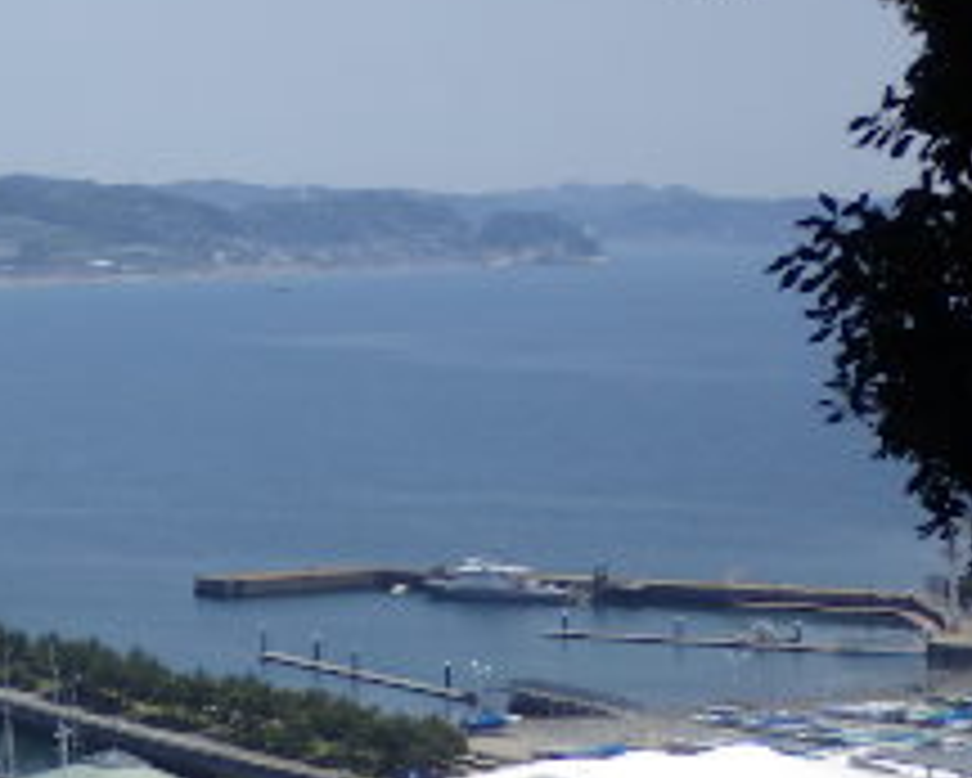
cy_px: 148
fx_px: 3914
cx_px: -382
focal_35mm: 136
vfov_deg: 11.3
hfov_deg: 13.5
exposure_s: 1/1250
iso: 125
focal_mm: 8.4
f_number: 4.2
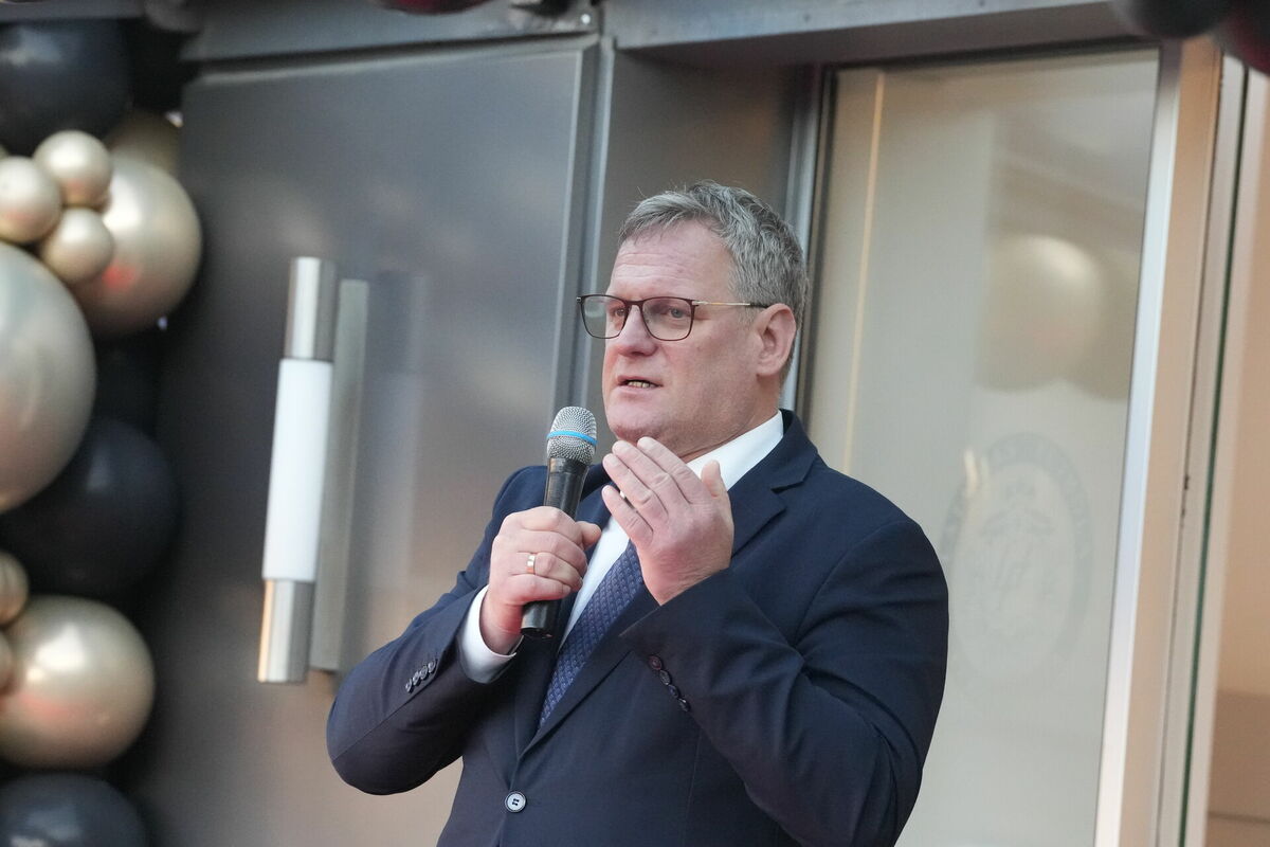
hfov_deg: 6.9
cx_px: 635
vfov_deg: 4.6
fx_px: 10583
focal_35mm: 300
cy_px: 424
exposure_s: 1/800
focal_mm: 200
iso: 6400
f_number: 5
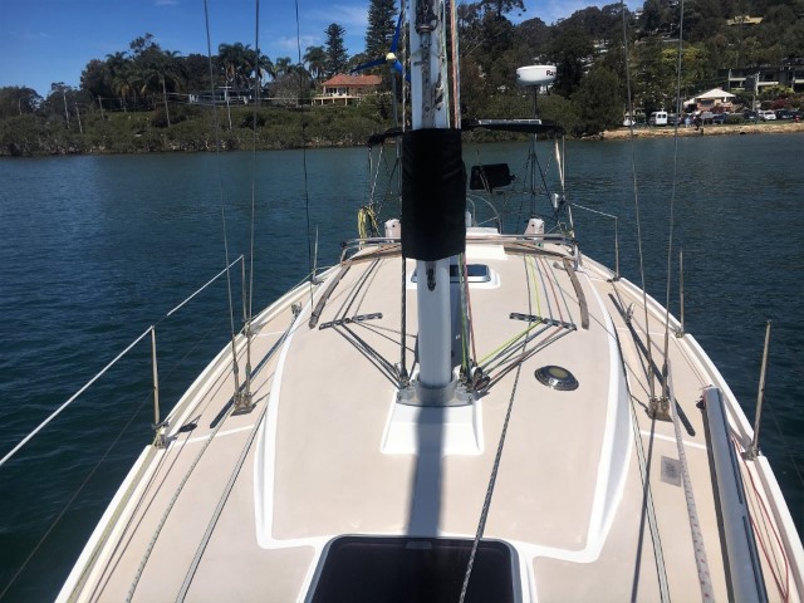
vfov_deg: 48.2
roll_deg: +0.5
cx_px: 402
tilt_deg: -10.4
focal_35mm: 29
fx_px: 674
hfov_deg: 61.7
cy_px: 302
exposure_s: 1/4049
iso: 25
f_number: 2.2
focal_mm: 4.15
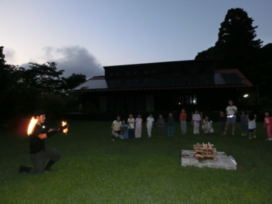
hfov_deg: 71.6
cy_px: 102
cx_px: 136
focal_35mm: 24
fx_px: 189
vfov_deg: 56.8
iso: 400
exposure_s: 1/30
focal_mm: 4.24
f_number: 3
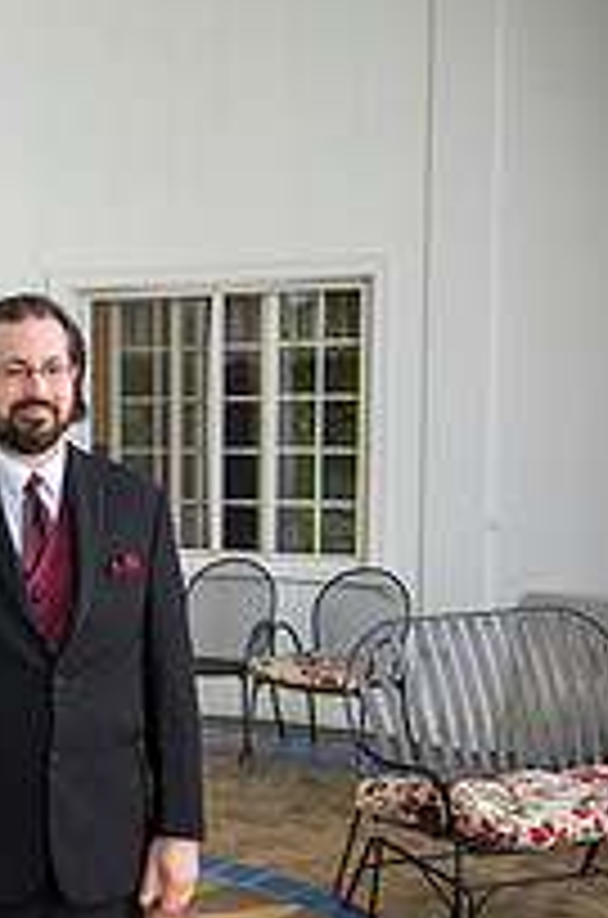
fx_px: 1349
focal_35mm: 53
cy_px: 500
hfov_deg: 24.1
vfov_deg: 37.6
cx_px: -25
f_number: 4.8
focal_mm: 24
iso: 400
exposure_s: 1/250
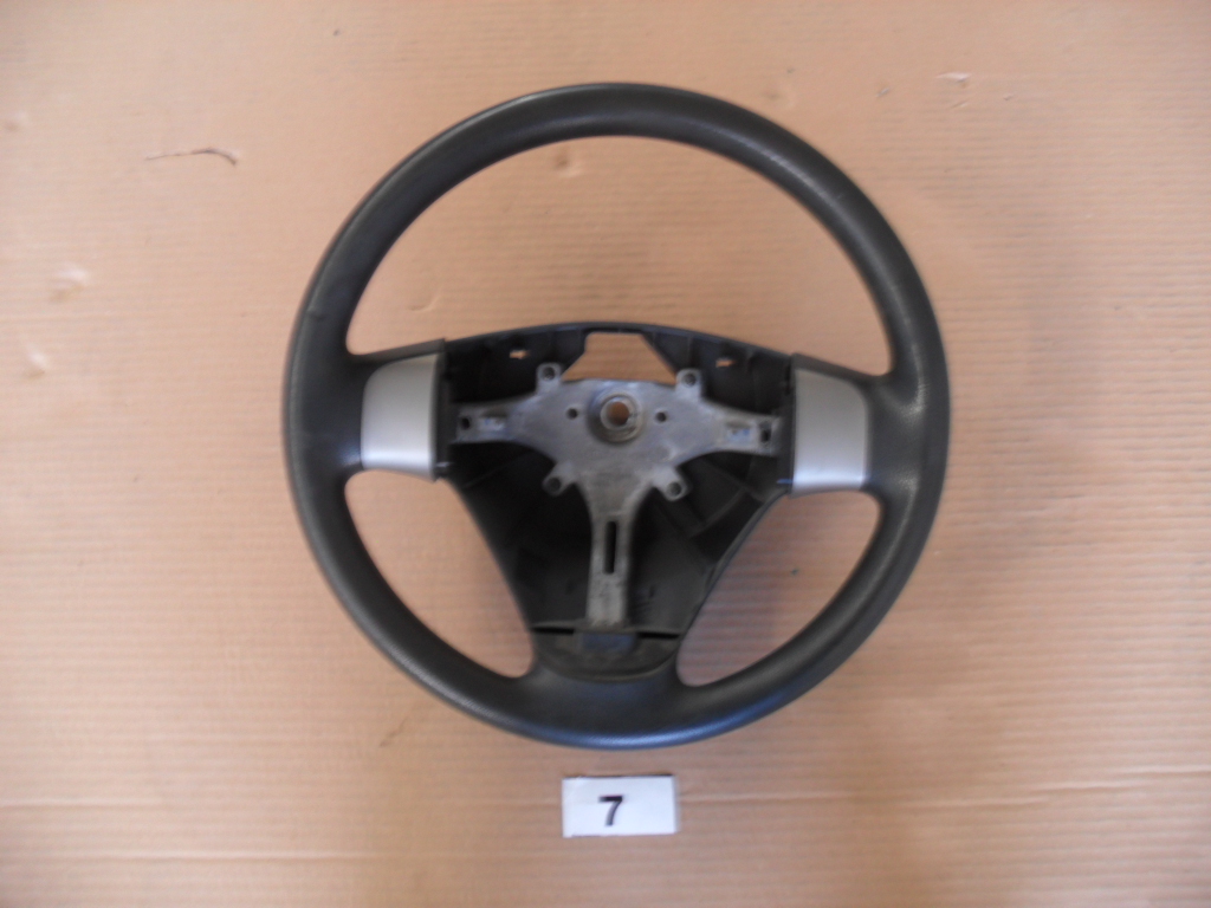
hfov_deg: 52.6
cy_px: 454
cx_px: 606
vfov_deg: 40.7
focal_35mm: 35
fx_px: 1224
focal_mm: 6.3
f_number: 3
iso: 80
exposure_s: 1/8
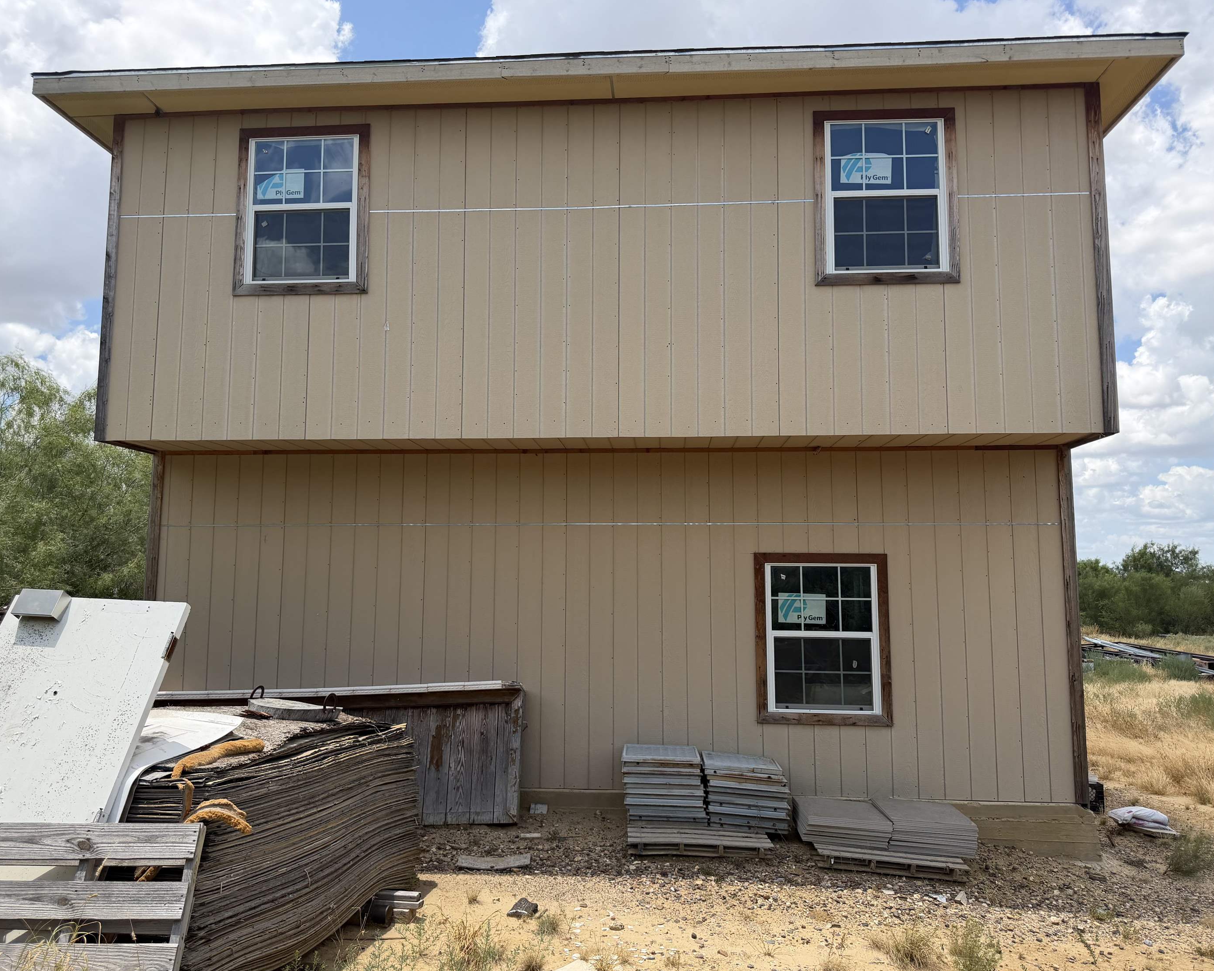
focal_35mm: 26
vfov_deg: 54.9
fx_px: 934
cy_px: 477
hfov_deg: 66.0
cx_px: 602
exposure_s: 1/4975
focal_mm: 6.76
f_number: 1.78
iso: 100
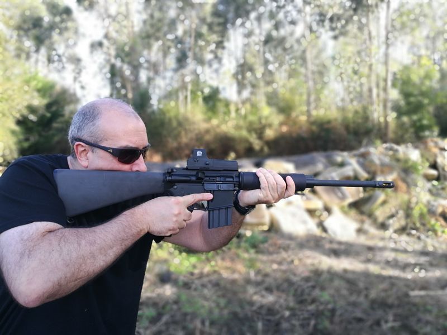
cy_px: 168
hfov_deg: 65.3
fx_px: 349
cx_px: 224
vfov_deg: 51.4
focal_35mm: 27
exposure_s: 1/100
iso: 50
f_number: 4
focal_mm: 4.5
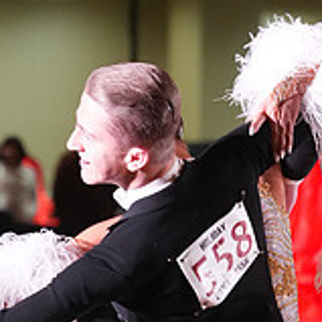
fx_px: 4146
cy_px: 429
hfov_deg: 4.4
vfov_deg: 4.4
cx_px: 214
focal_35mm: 394
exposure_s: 1/200
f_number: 4.5
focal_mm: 127
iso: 4000
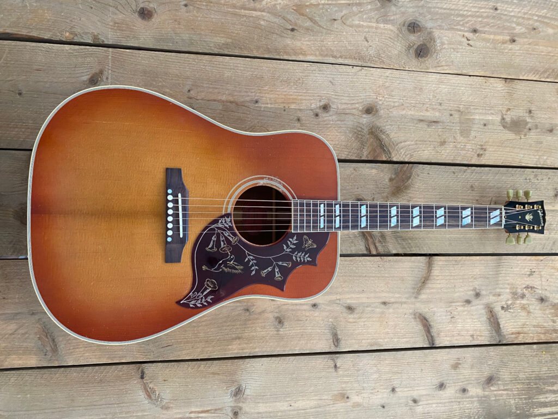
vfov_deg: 53.1
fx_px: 419
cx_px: 279
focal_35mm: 26
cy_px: 210
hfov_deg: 67.3
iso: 320
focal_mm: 4.25
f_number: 1.8
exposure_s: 1/60
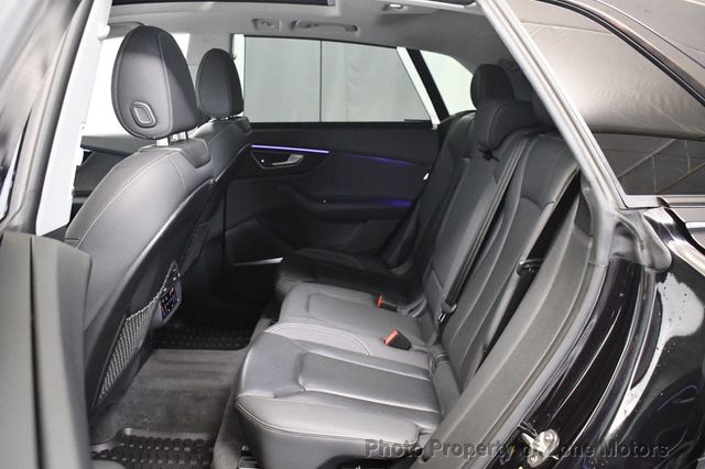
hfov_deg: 60.3
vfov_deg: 42.3
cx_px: 352
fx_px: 607
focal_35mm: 31
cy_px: 234
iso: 7200
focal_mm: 21
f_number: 3.8
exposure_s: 1/60
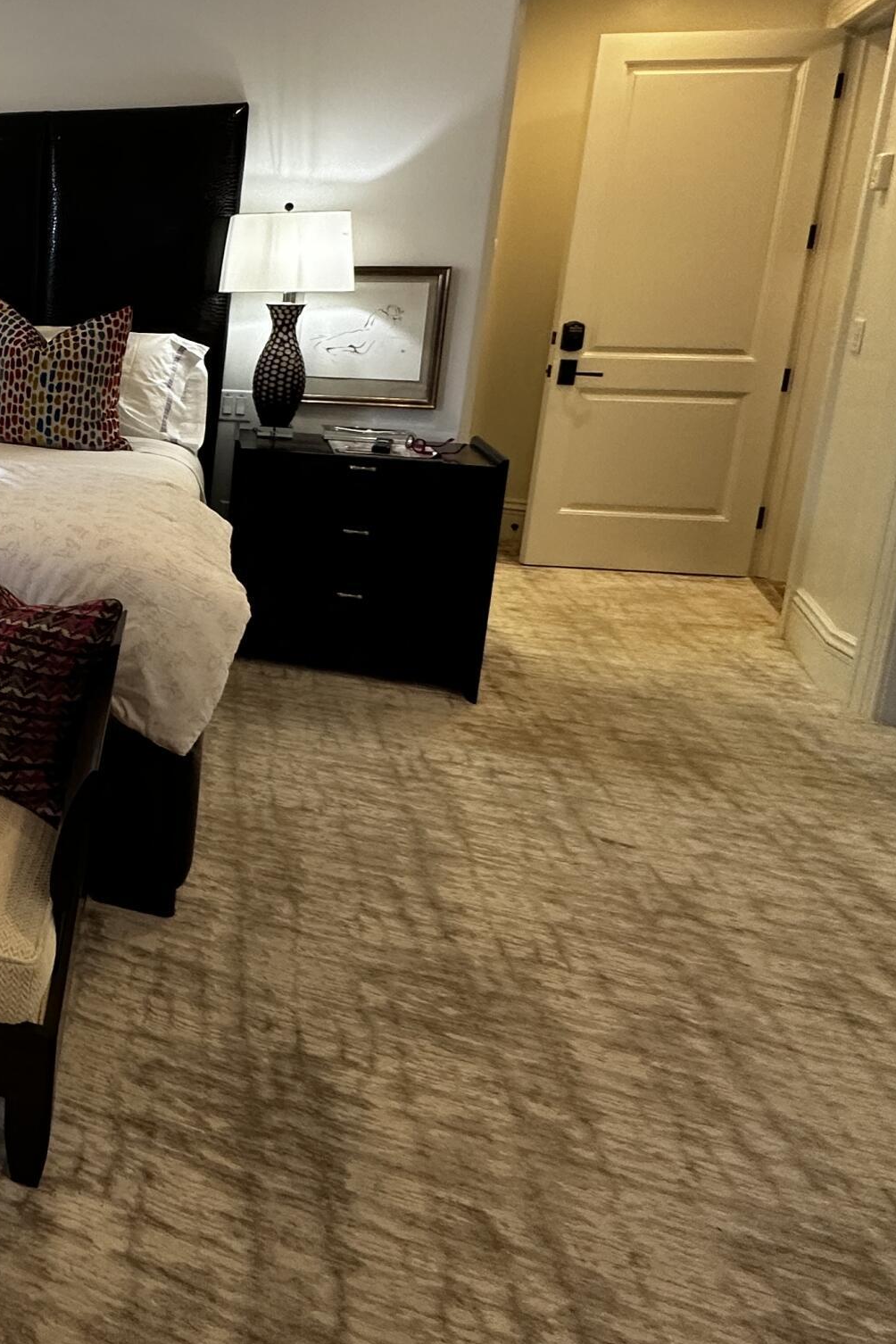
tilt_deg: -10.2
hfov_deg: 32.7
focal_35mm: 29
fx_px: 1083
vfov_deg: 62.0
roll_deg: -0.8
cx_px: -285
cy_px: 444
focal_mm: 2.22
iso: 200
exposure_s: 1/60
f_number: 2.2
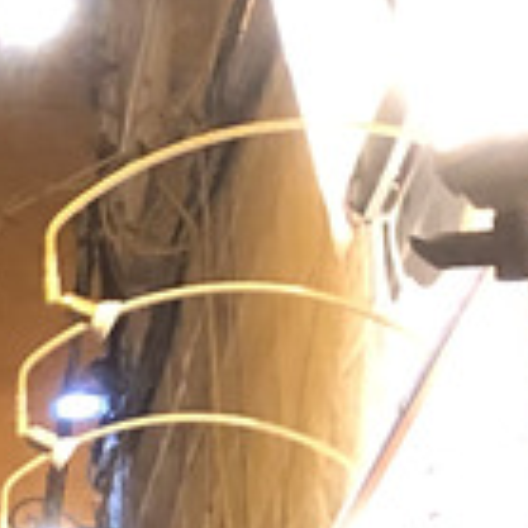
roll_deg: +0.9
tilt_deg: +3.1
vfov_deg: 7.6
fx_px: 3693
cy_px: 1299
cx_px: -957
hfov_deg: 7.4
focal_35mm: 214
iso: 100
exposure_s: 1/9
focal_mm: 4
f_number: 1.8
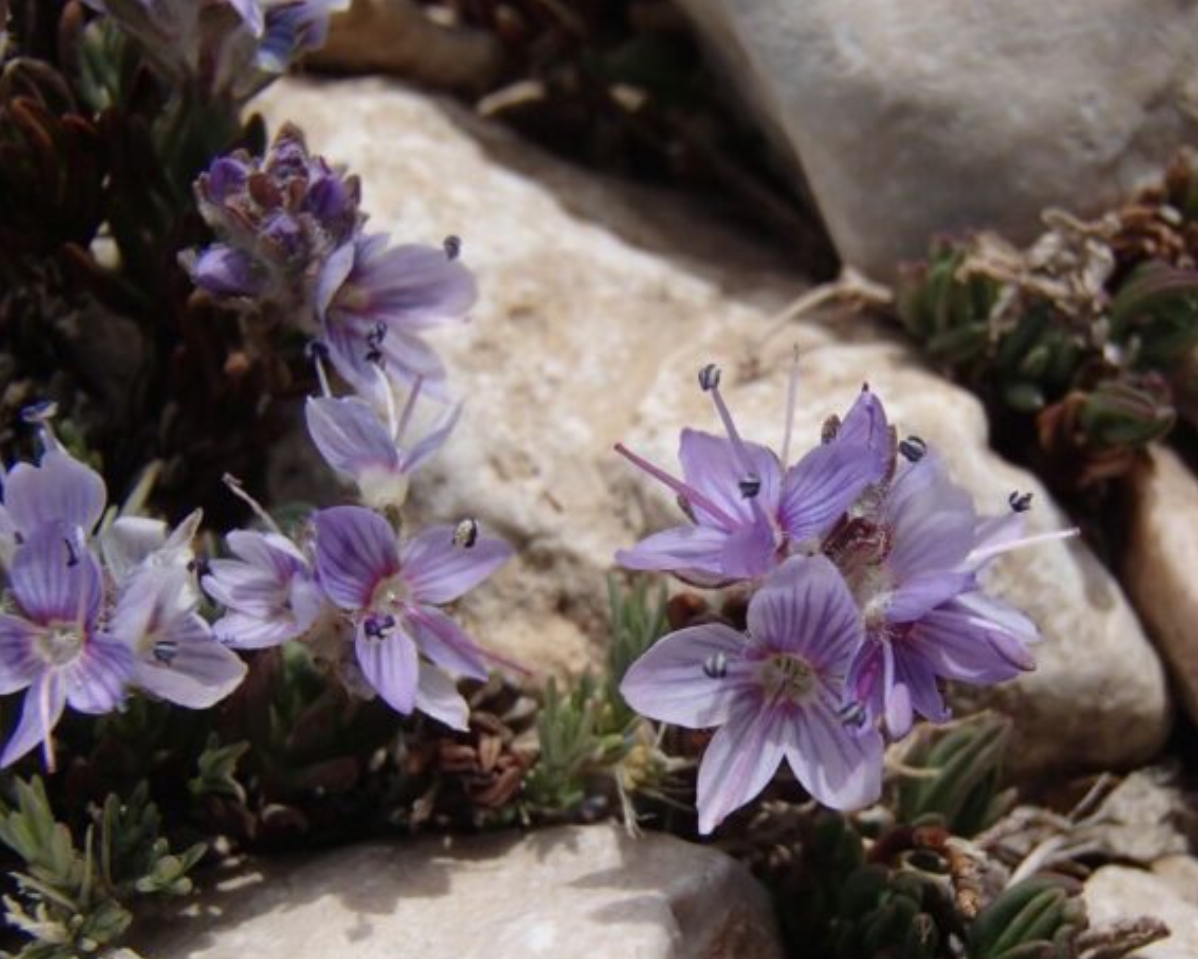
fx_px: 1738
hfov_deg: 37.6
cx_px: 794
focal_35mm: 49
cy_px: 608
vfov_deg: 30.7
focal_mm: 6.64
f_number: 4.7
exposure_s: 1/1000
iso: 100
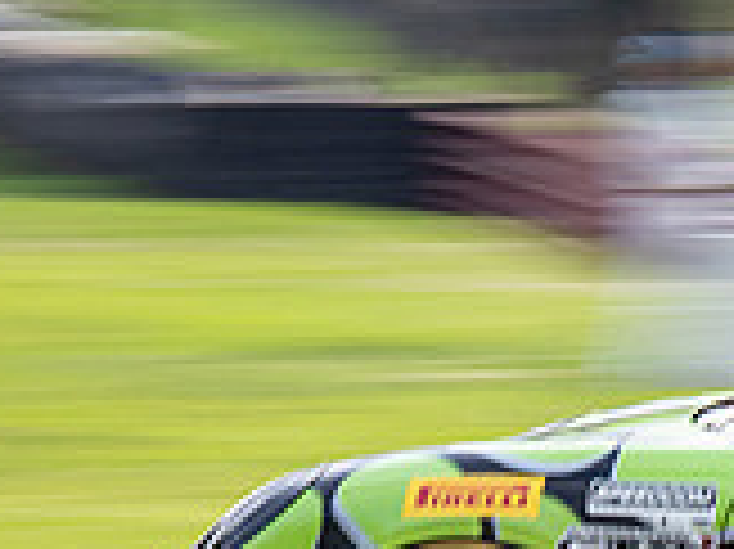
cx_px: 1022
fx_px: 12056
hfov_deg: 3.5
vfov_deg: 2.6
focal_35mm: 569
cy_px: 326
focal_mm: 80
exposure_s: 1/80
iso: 200
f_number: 14
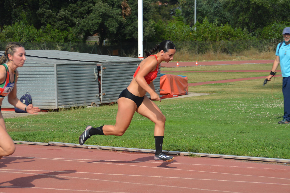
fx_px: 1035
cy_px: 97
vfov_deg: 10.7
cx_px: 145
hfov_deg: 15.9
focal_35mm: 129
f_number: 6.3
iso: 200
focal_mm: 85
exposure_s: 1/640
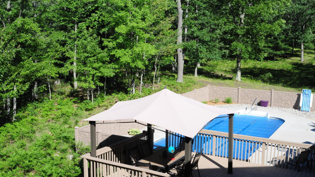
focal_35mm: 45
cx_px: 160
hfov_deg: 45.5
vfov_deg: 26.5
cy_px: 78
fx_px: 376
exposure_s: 1/640
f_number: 13
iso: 800
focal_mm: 28
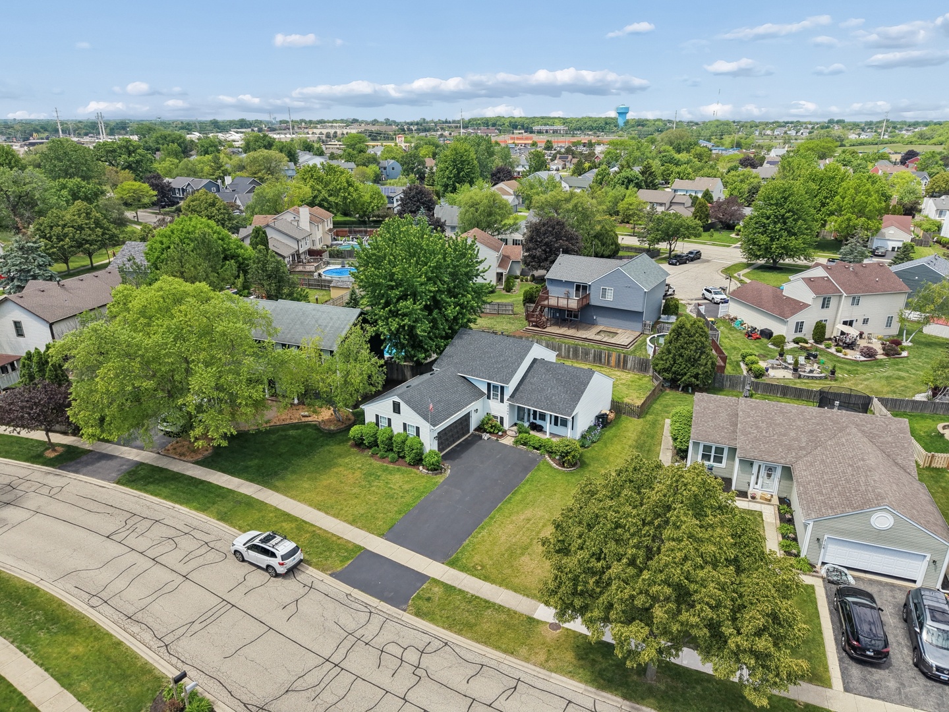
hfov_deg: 71.6
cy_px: 356
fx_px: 658
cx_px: 474
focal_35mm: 24
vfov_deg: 56.8
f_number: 1.8
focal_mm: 8.7
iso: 300
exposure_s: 1/5000
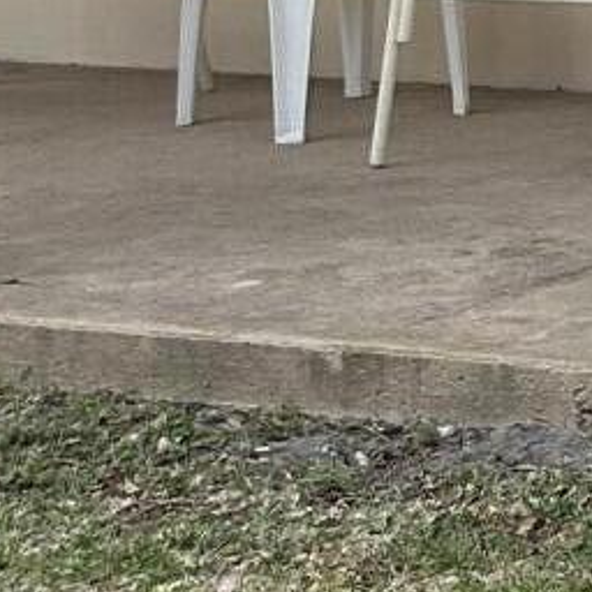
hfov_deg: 7.8
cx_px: 2211
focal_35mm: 166
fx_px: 3212
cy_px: -469
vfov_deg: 10.0
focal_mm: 6.86
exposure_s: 1/1988
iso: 80
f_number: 1.78
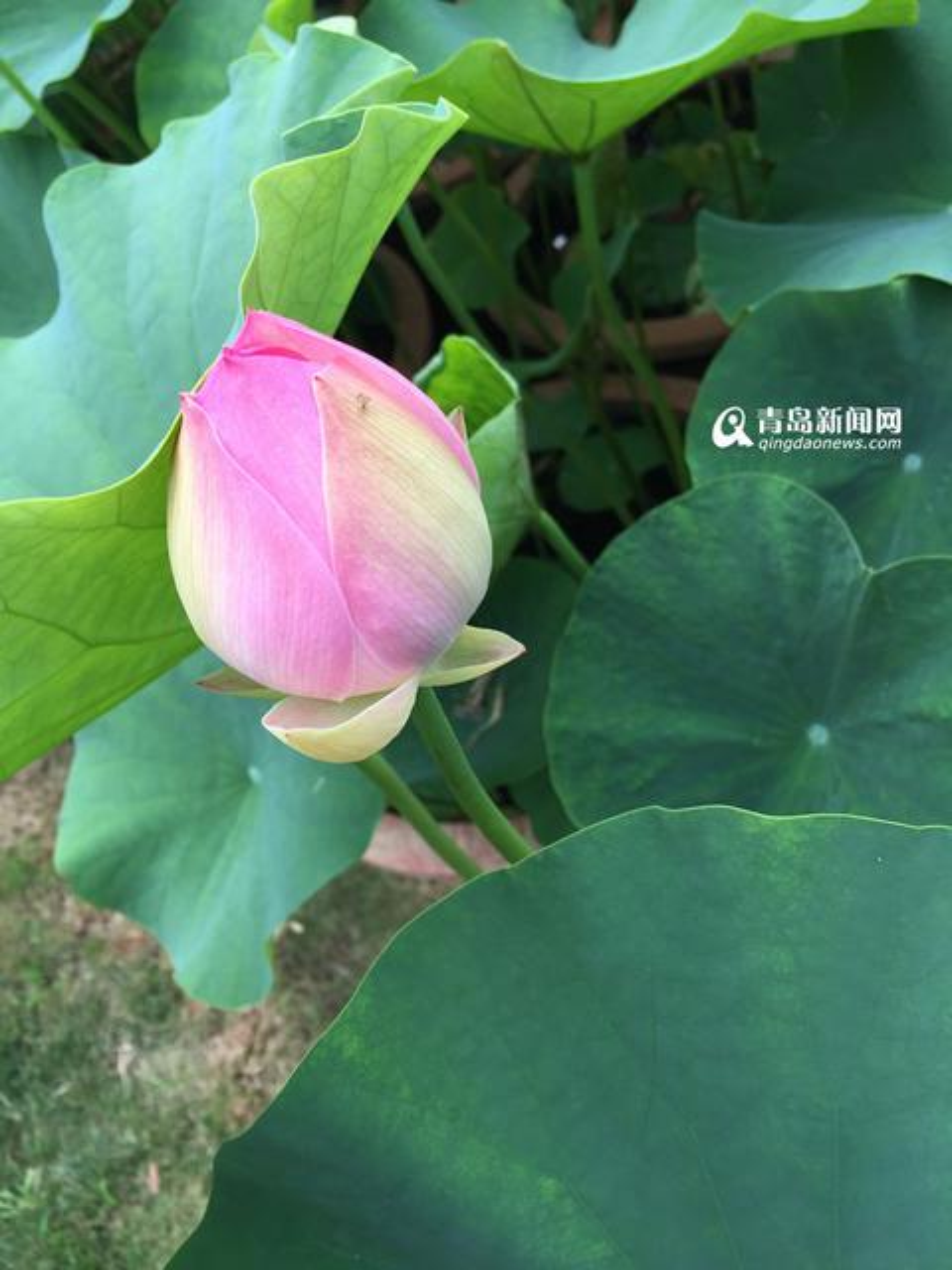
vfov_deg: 61.7
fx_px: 1063
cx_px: 476
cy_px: 635
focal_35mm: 29
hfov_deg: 48.2
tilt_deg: -48.4
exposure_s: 1/370
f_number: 2.2
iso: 32
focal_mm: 4.15
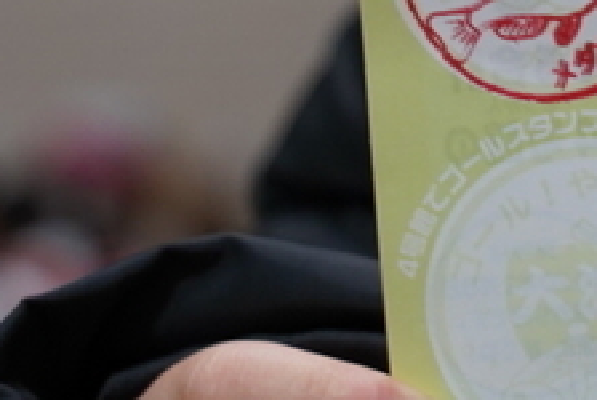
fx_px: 2956
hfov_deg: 10.8
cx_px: 1069
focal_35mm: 178
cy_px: -149
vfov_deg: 7.6
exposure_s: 1/80
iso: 1000
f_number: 4
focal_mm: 39
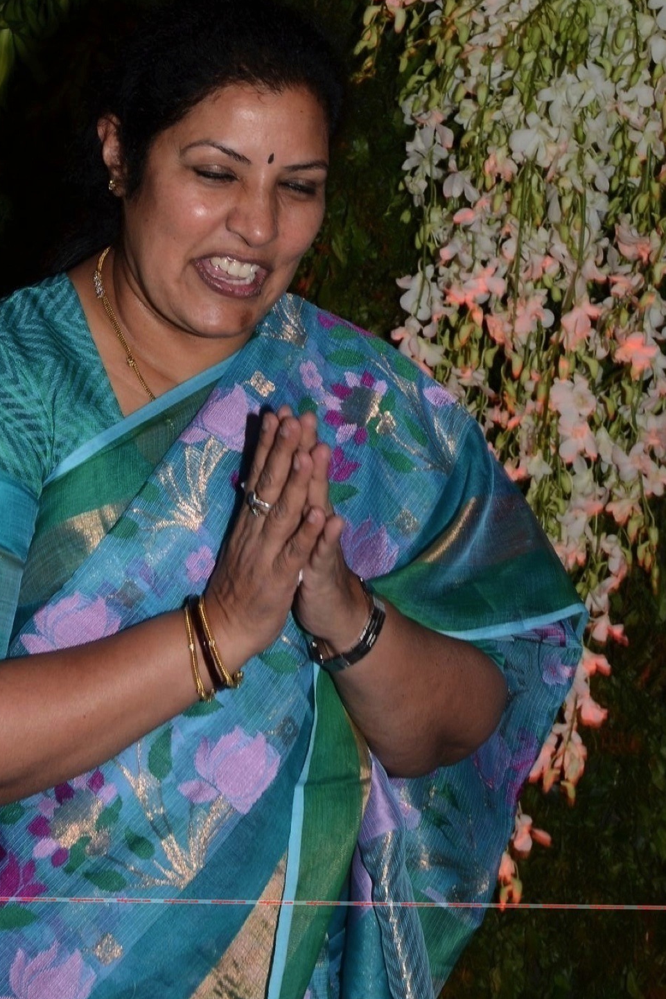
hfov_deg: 17.3
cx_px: 275
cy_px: 436
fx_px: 2193
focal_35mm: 79
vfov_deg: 25.7
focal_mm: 42
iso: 500
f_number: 10
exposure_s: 1/125
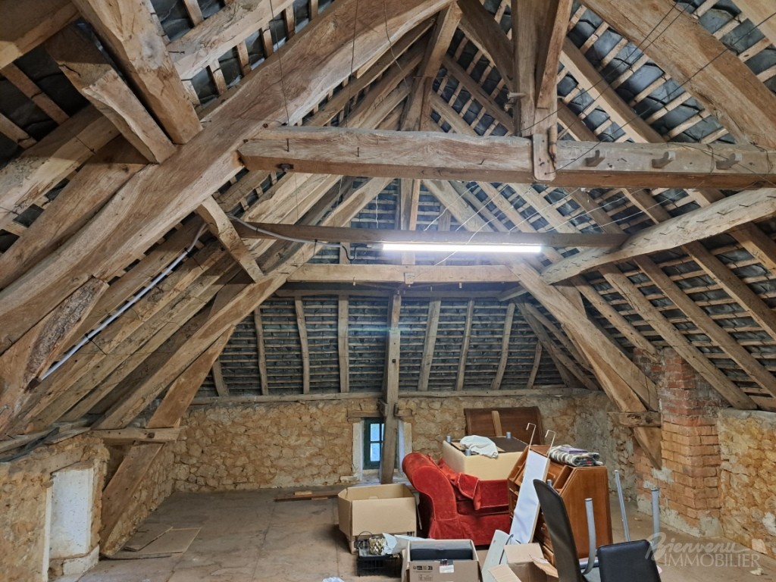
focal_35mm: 24
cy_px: 291
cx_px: 388
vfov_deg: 56.8
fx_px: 538
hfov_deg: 71.6
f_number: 1.8
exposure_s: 1/33
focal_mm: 5.23
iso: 500
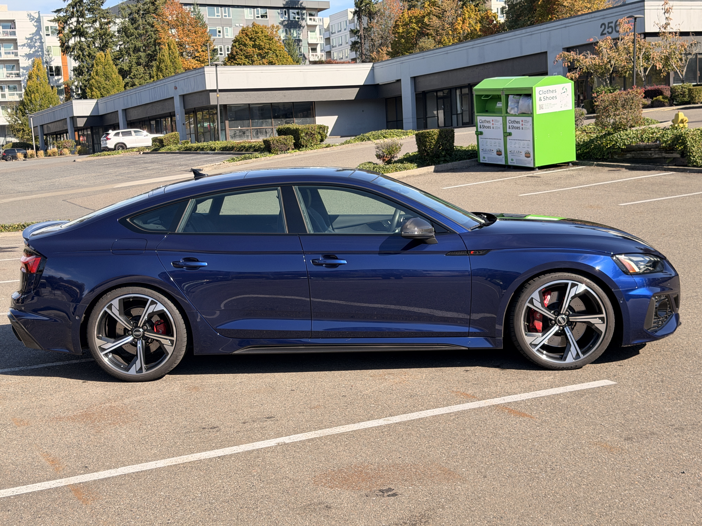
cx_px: 351
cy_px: 263
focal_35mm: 48
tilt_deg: -6.1
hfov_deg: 39.7
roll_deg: +3.1
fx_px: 973
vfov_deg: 30.3
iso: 80
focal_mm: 6.76
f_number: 1.78
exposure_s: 1/2415
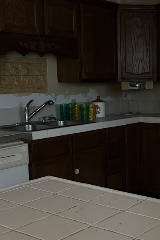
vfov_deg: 33.3
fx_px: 400
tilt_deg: -8.3
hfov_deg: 22.1
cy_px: 149
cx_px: 141
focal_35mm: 60
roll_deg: -1.4
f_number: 1.78
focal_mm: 6.86
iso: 1250
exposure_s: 1/30
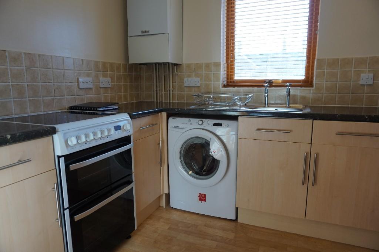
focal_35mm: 24
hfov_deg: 73.8
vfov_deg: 53.1
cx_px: 190
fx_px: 253
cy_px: 126
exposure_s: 1/30
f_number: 3.5
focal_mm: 16
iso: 100
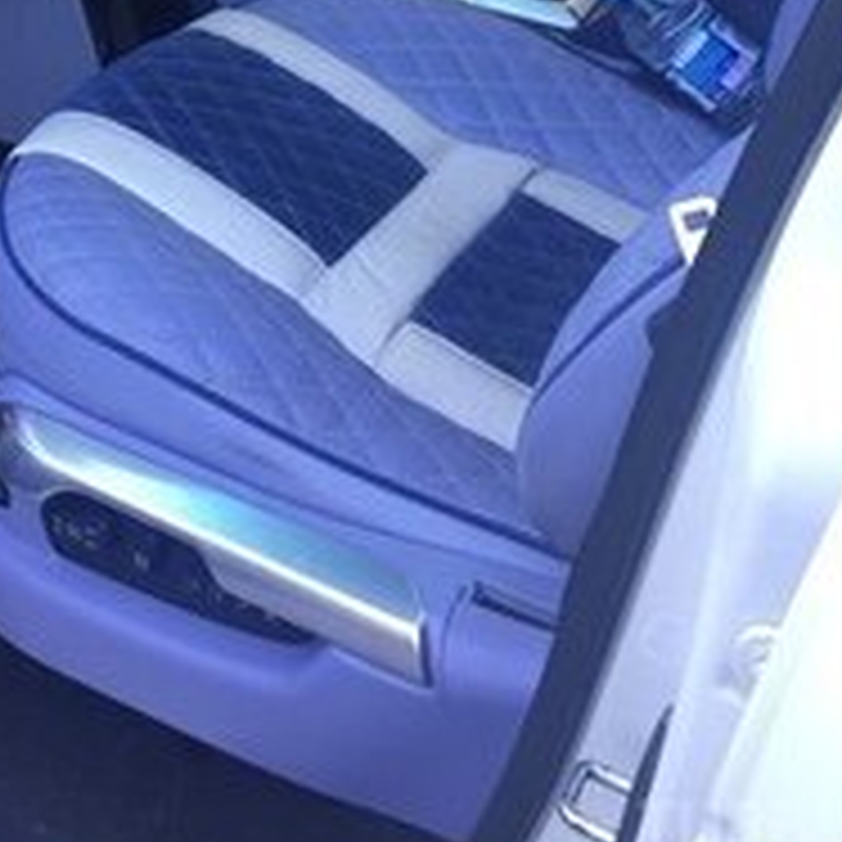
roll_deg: -1.9
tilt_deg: -20.1
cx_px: 162
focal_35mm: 68
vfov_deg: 22.9
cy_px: -212
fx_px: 1871
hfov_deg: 24.9
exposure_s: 1/100
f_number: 2.2
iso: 40
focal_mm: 4.15
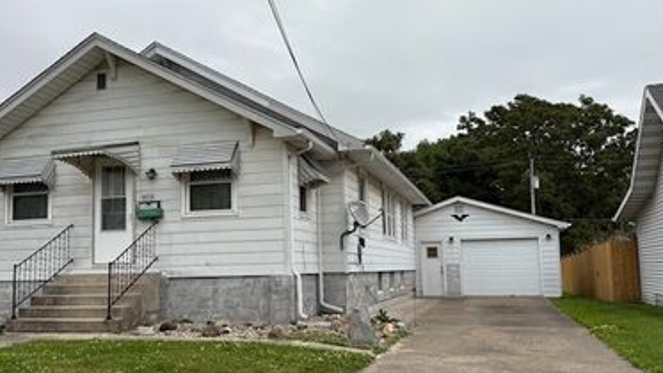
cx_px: 292
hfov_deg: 52.6
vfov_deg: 31.2
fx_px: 668
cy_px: 202
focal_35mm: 38
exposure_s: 1/5814
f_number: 1.6
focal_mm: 5.96
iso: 50
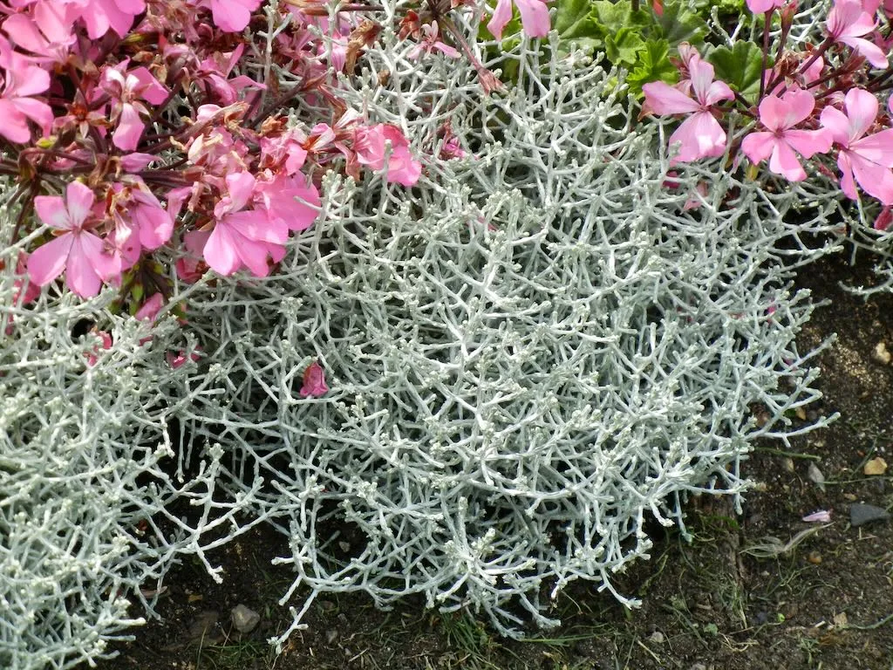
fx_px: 4489
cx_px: 446
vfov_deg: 8.5
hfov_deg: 11.4
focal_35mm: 174
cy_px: 335
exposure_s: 1/502
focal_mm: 31.4
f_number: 4.6
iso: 160
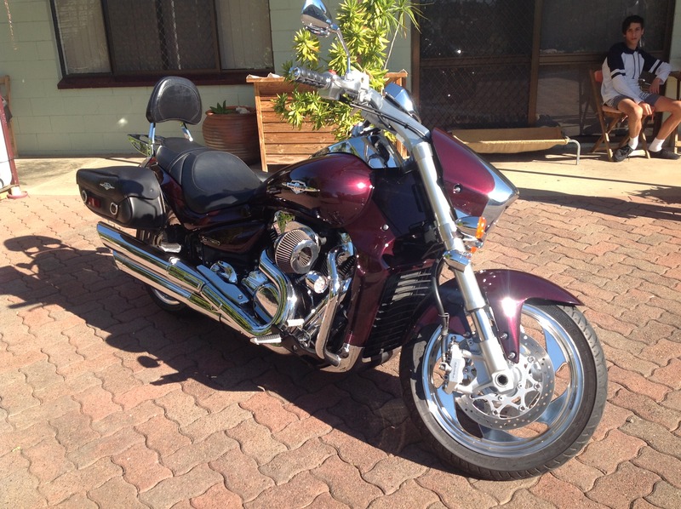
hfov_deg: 52.7
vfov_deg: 40.6
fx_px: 688
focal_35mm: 35
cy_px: 254
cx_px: 340
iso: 50
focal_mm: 4.28
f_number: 2.4
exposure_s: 1/643
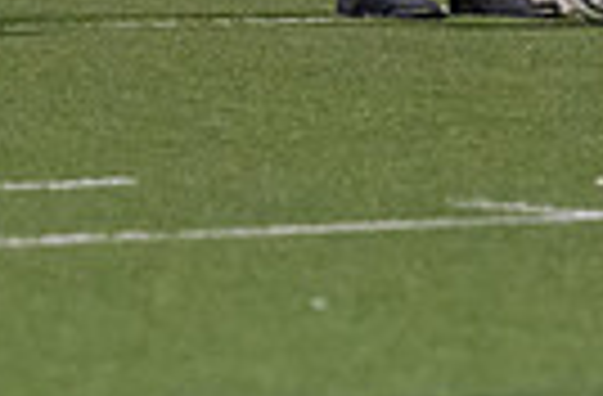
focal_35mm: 1241
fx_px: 20690
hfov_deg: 1.7
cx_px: 749
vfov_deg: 1.1
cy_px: -116
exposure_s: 1/1000
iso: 4000
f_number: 2.8
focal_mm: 200
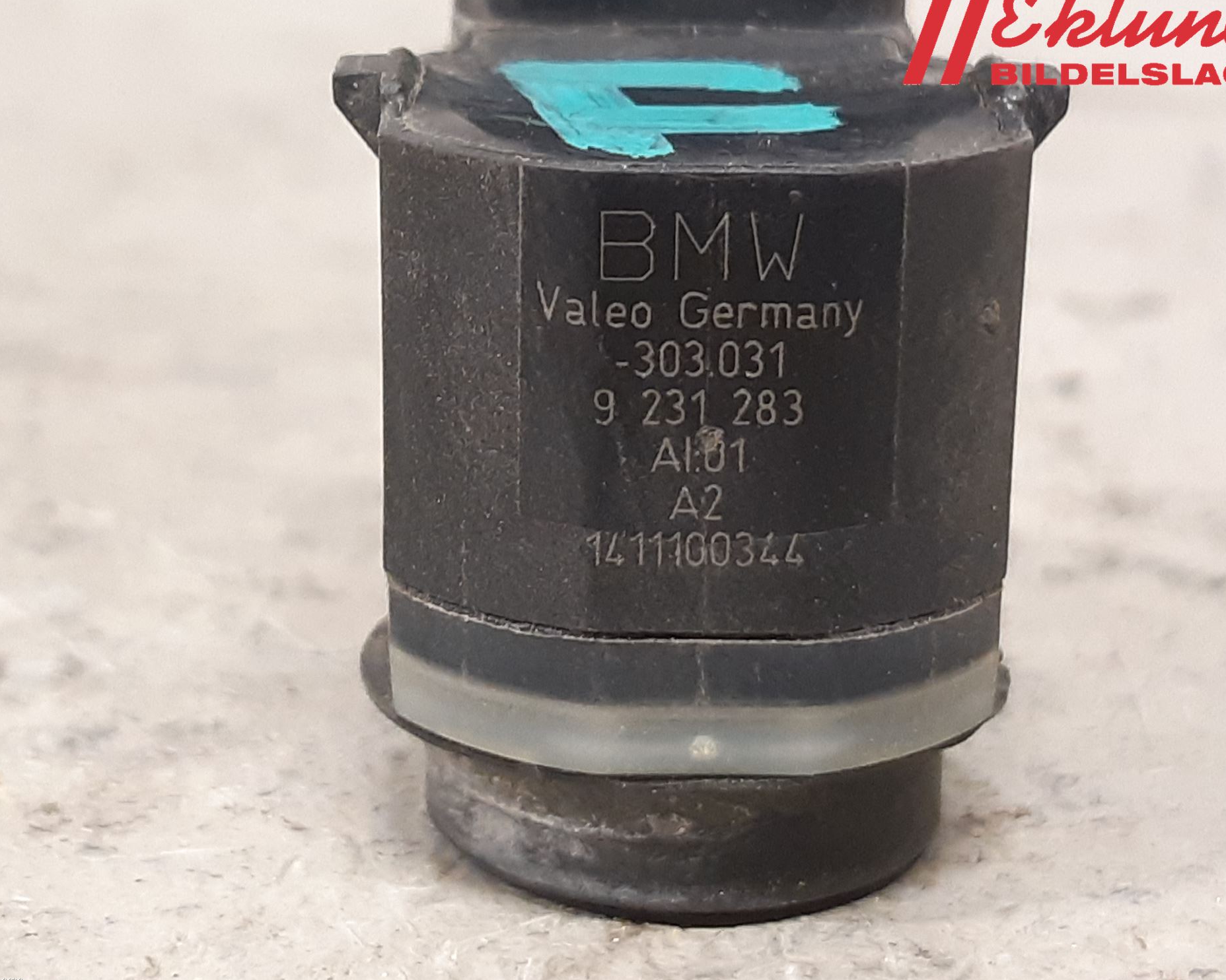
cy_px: 480
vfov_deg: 51.5
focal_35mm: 28
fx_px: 1016
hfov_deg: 62.2
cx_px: 631
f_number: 1.7
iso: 200
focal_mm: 3.93
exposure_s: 1/25
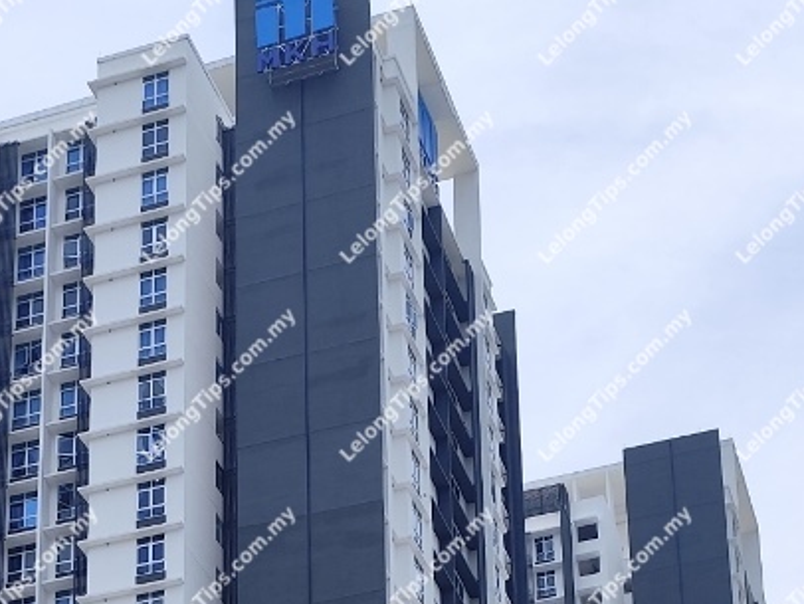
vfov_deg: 15.5
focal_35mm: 85
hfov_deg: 22.8
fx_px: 1975
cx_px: 220
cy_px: 1005
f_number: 1.65
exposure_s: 1/1623
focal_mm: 6.14
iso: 50
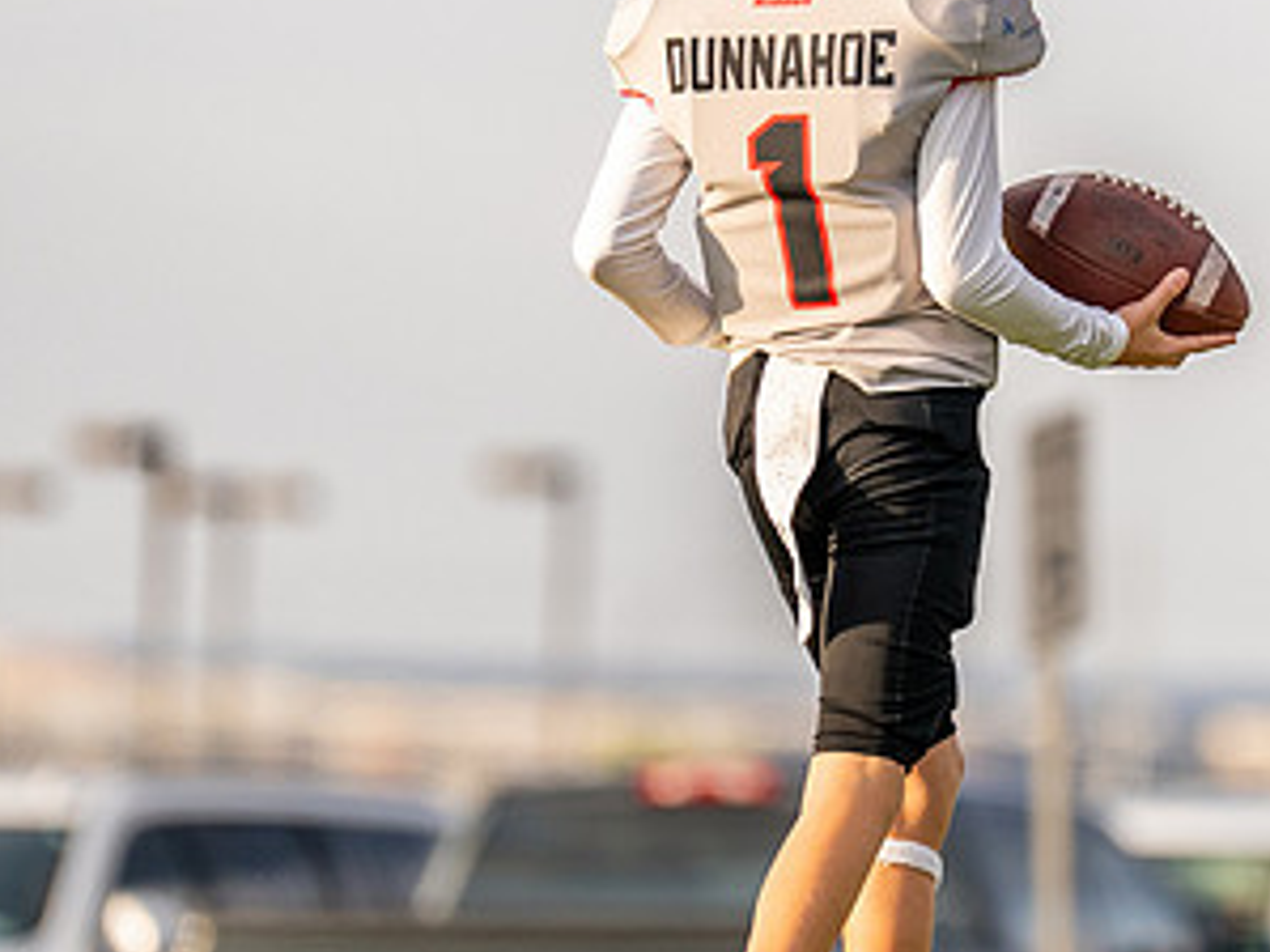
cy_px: 395
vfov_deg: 2.1
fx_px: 26148
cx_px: 895
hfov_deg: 2.8
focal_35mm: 713
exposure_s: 1/1600
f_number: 2.8
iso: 400
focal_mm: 200
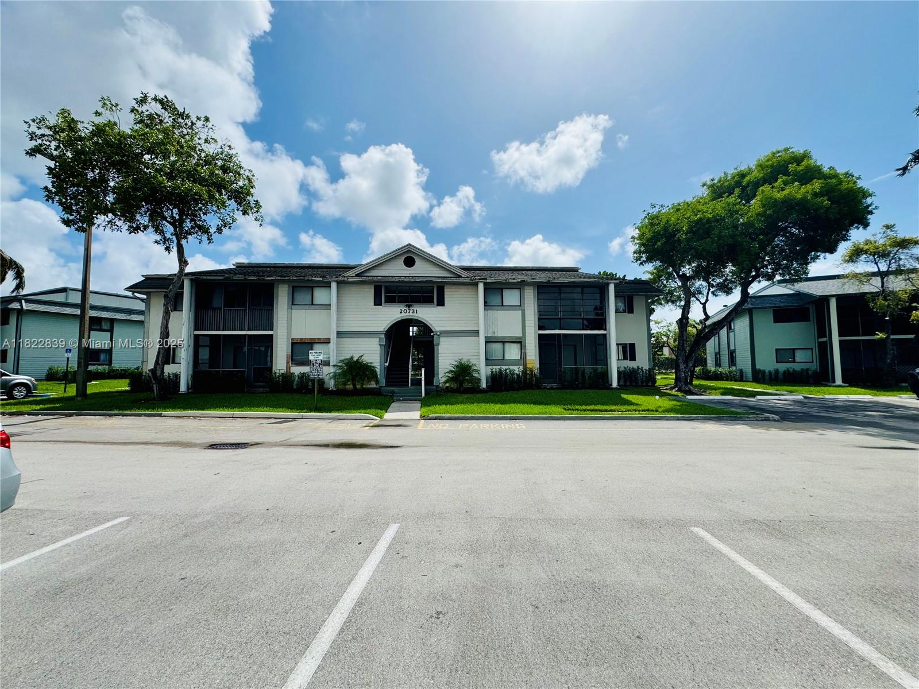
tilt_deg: +3.5
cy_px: 344
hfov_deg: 102.1
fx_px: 372
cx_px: 460
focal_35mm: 14
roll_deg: +0.8
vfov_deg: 85.7
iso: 40
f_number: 2.2
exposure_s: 1/3906
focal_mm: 2.22
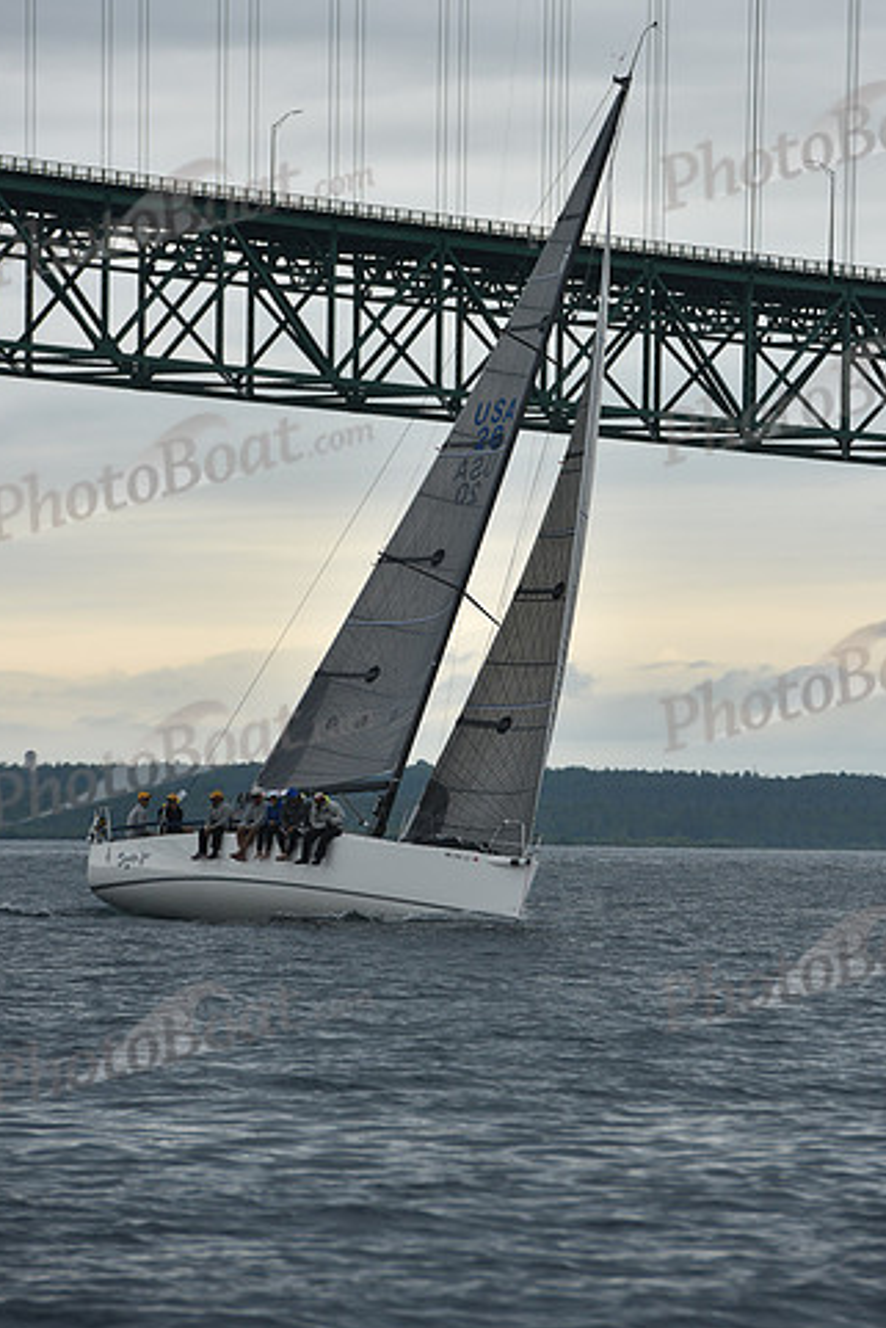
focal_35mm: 241
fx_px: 8890
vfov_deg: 8.5
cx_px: 518
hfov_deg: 5.7
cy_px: 577
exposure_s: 1/800
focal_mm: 200
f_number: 7.1
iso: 250
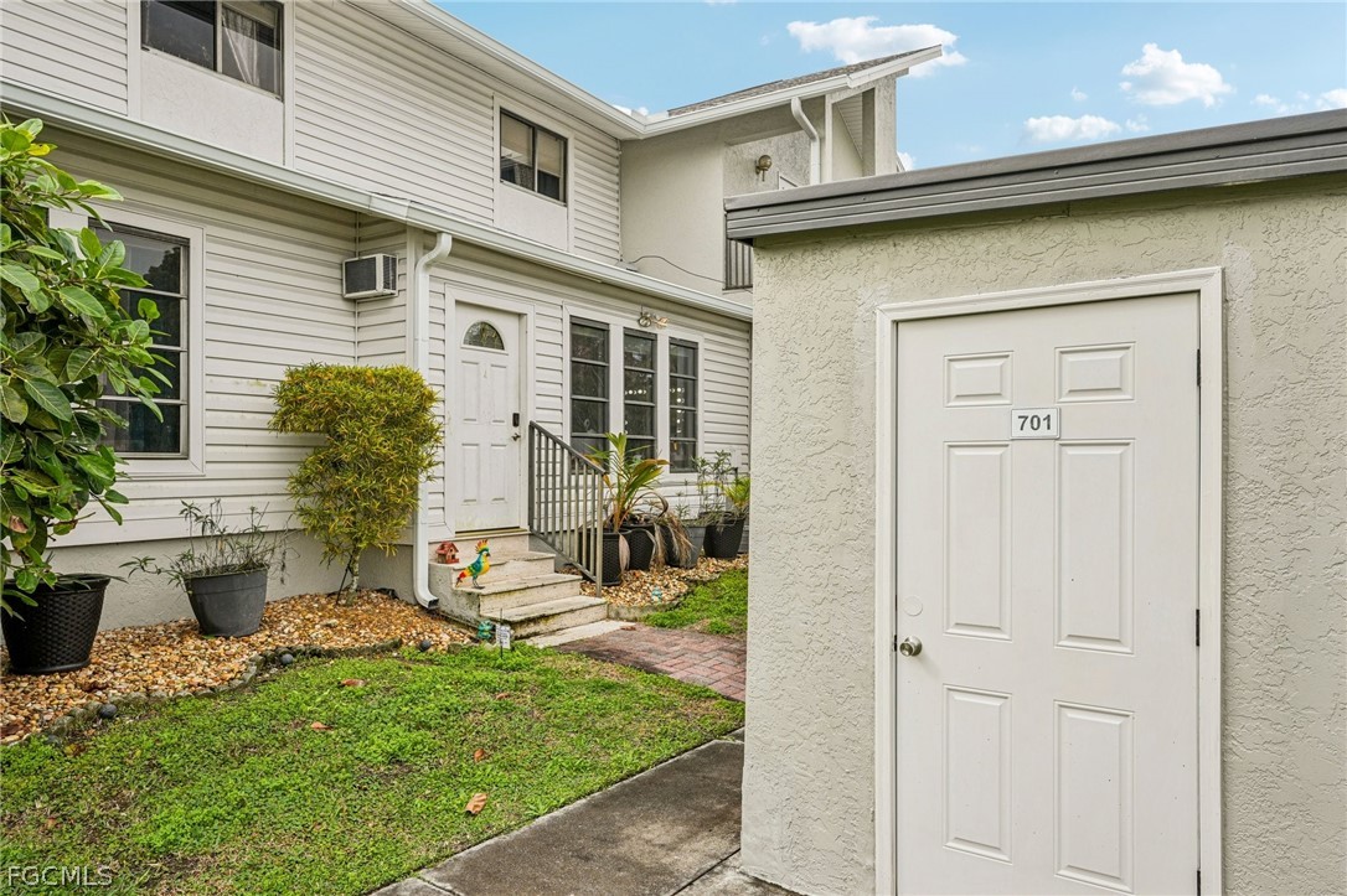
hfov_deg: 73.8
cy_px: 448
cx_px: 674
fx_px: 898
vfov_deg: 53.1
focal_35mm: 24
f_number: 8
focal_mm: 24
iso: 400
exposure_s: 1/800
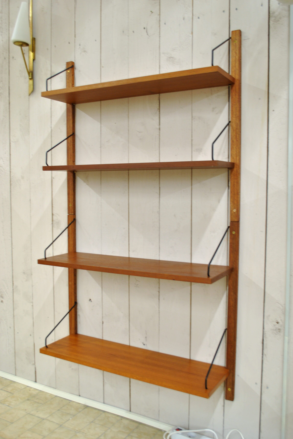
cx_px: 149
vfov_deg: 60.3
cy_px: 220
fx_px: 378
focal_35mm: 31
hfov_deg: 42.3
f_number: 4
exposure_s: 1/10
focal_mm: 20
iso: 200
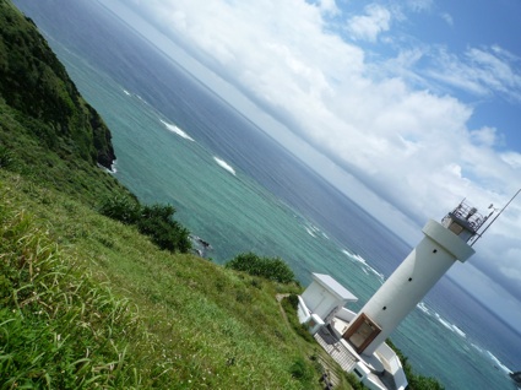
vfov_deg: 54.8
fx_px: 376
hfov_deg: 69.4
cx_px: 260
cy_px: 195
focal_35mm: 25
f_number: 5
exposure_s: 1/800
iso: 100
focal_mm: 4.4
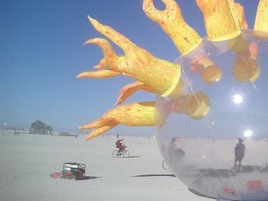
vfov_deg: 23.9
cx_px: 232
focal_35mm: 61
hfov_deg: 30.5
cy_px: 59
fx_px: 472
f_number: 4.2
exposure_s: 1/1600
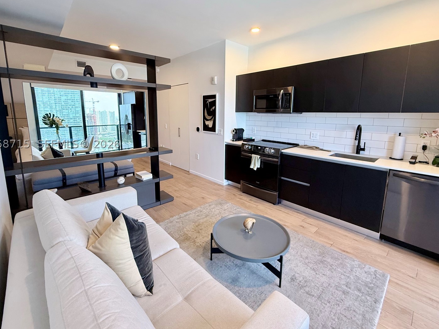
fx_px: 203
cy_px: 144
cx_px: 216
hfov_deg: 94.5
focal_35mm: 16
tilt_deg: -9.2
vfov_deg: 77.8
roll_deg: -0.5
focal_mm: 2.22
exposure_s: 1/60
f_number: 2.2
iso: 250
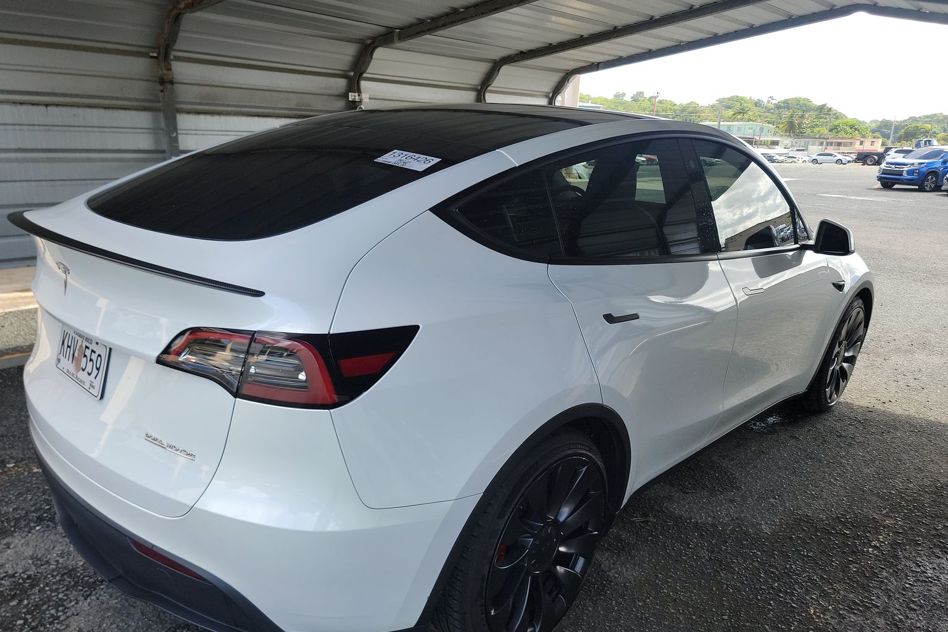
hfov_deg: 69.4
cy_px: 362
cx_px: 455
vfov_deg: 49.4
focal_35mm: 26
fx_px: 685
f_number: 1.8
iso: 50
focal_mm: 6.7
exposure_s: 1/239
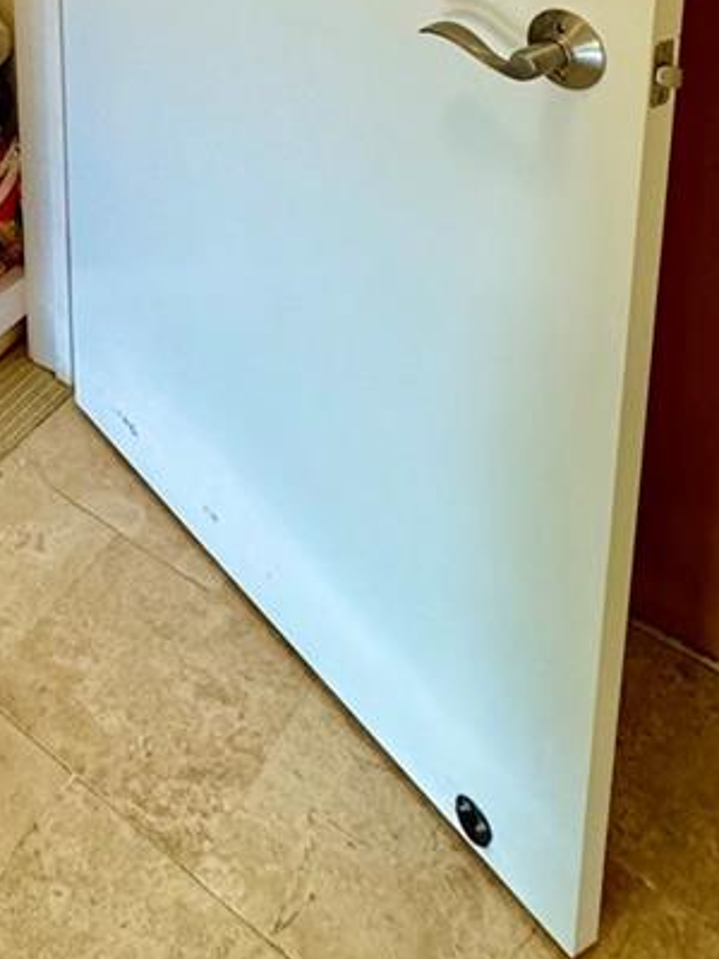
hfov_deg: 30.3
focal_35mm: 42
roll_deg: +4.9
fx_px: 1163
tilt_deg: -11.6
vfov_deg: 35.0
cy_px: -204
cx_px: -96
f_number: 2.2
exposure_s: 1/120
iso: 320
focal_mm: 2.22
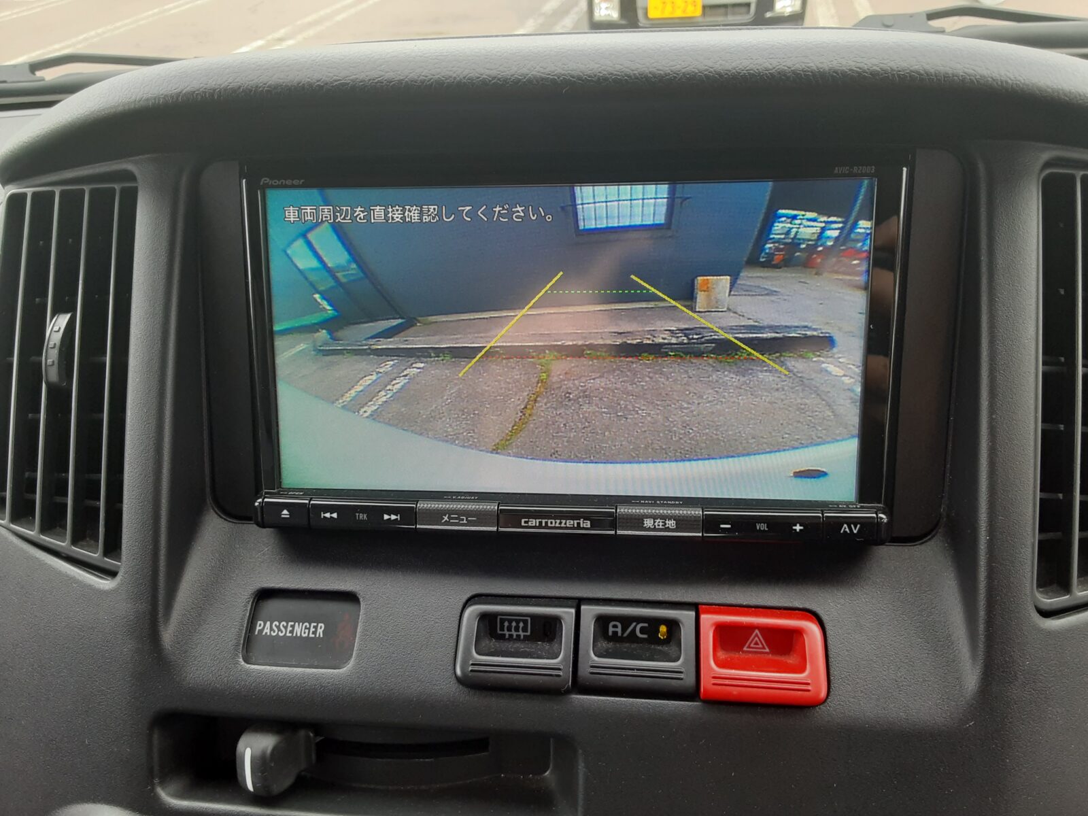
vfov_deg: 51.4
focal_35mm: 27
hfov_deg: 65.3
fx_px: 849
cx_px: 544
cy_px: 408
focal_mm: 2.91
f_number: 1.9
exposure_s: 1/100
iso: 64
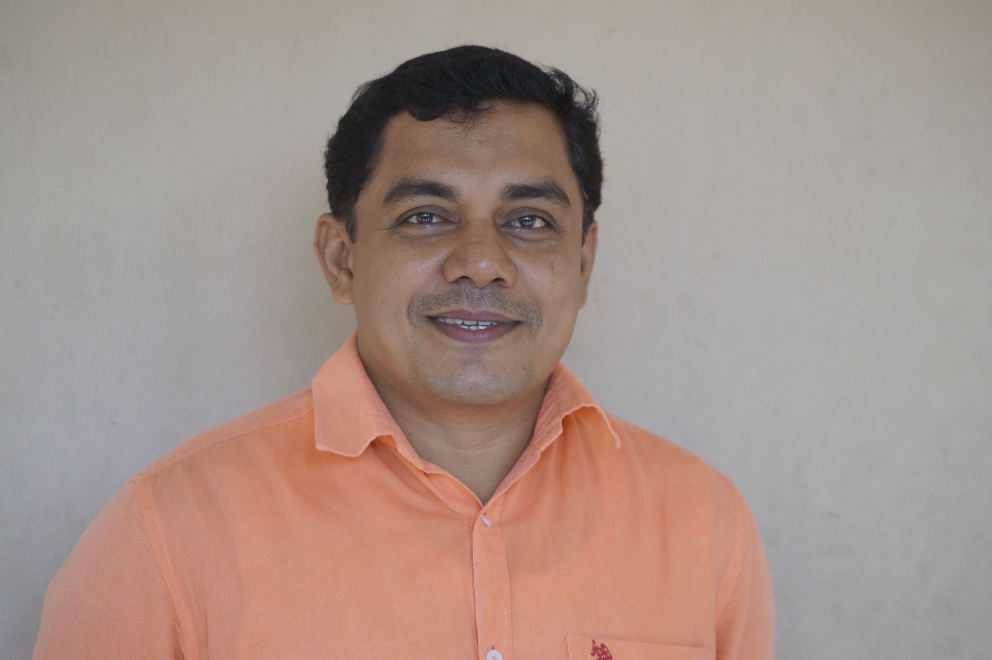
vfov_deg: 16.5
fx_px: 2272
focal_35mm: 82
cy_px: 330
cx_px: 496
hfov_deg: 24.6
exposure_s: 1/160
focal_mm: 55
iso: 500
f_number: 4
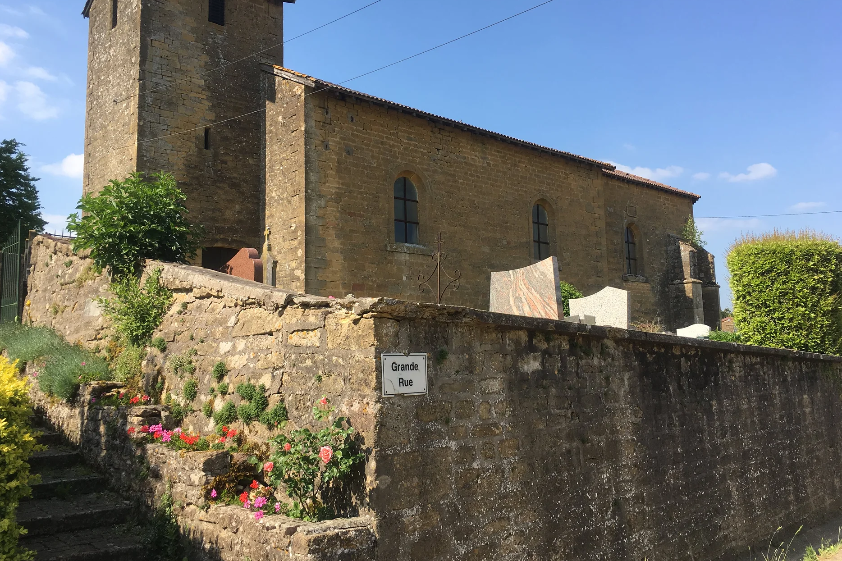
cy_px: 254
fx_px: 725
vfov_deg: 42.3
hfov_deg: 60.3
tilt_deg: +9.5
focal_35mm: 31
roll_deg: +2.5
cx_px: 421
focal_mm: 4.15
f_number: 2.2
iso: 25
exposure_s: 1/938
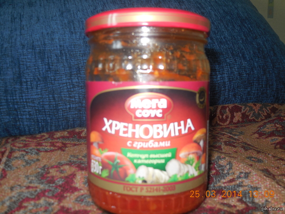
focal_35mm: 34
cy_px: 107
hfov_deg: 54.0
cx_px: 142
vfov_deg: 41.8
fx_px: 280
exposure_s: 1/30
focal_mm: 6.1
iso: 125
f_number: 3.4
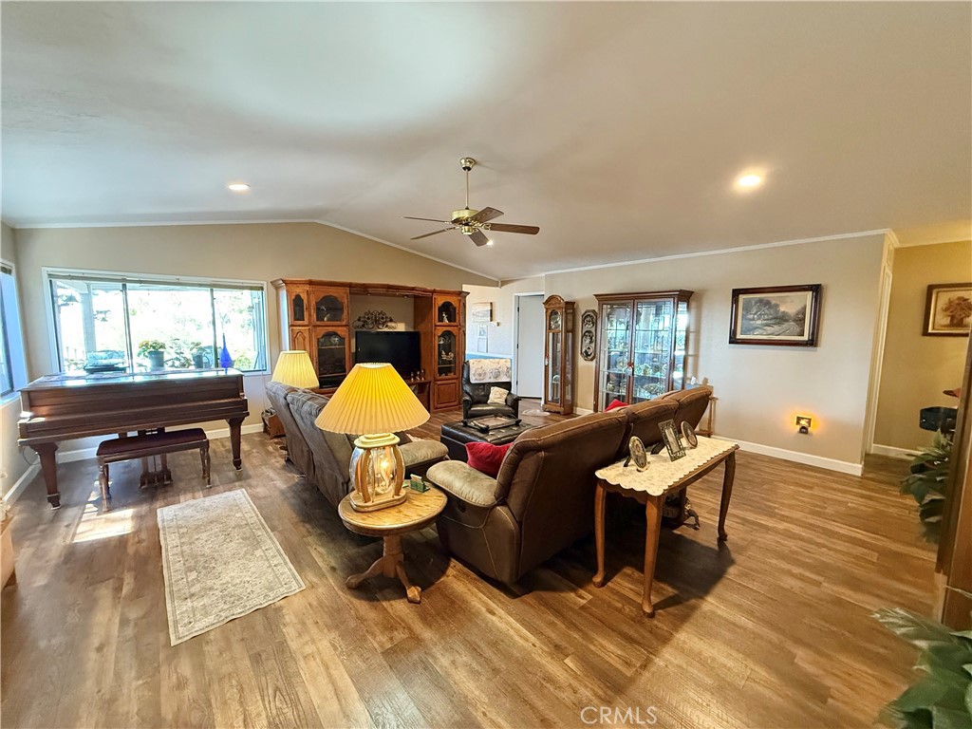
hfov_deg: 102.1
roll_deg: -0.6
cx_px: 486
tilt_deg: -5.5
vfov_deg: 85.7
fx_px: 393
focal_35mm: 14
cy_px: 364
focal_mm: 2.22
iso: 640
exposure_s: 1/60
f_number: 2.2
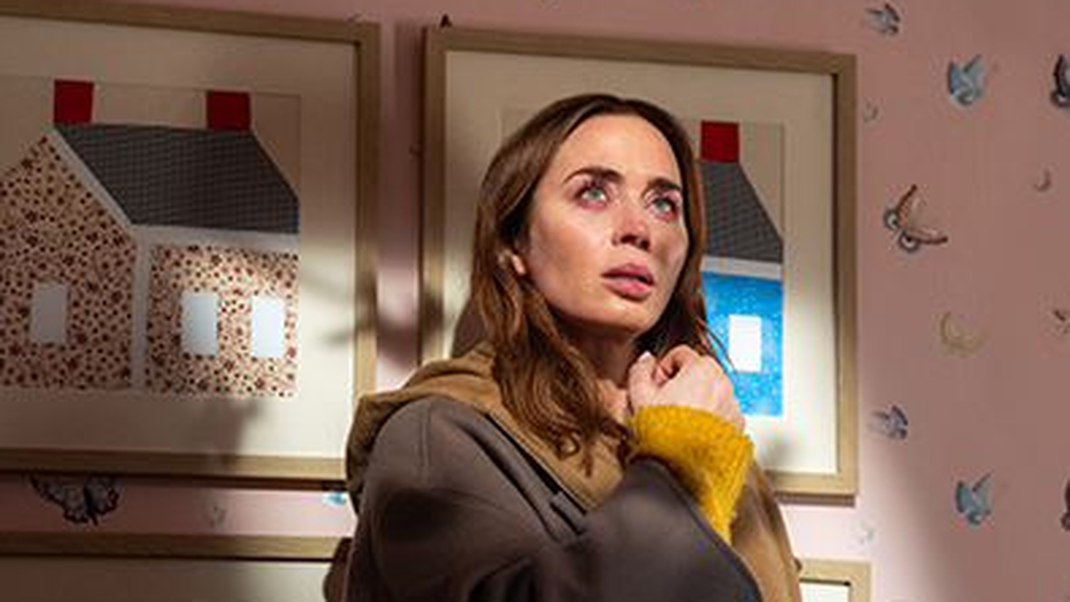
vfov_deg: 11.8
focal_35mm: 103
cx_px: 539
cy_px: 329
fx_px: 2922
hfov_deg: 20.8
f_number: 5
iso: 2500
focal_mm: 97
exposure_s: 1/250
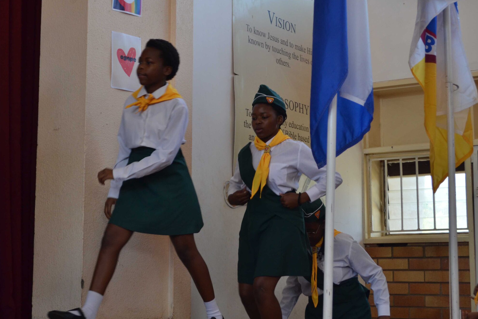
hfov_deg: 26.3
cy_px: 118
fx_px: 1022
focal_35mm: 77
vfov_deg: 17.7
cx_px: 197
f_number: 5.3
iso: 400
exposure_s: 1/100
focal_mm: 40
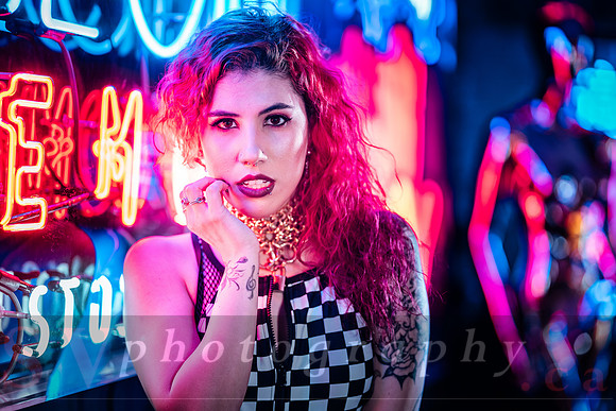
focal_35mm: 90
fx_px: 1549
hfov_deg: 22.5
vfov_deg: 15.1
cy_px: 216
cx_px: 308
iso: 400
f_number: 2
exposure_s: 1/200
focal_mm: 110
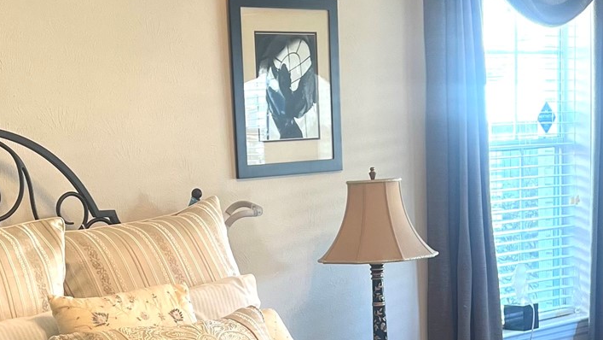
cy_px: 305
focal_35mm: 82
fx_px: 1311
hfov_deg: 25.9
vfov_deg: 14.6
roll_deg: +3.0
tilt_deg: -6.6
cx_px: 320
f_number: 1.5
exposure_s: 1/60
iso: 100
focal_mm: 5.7
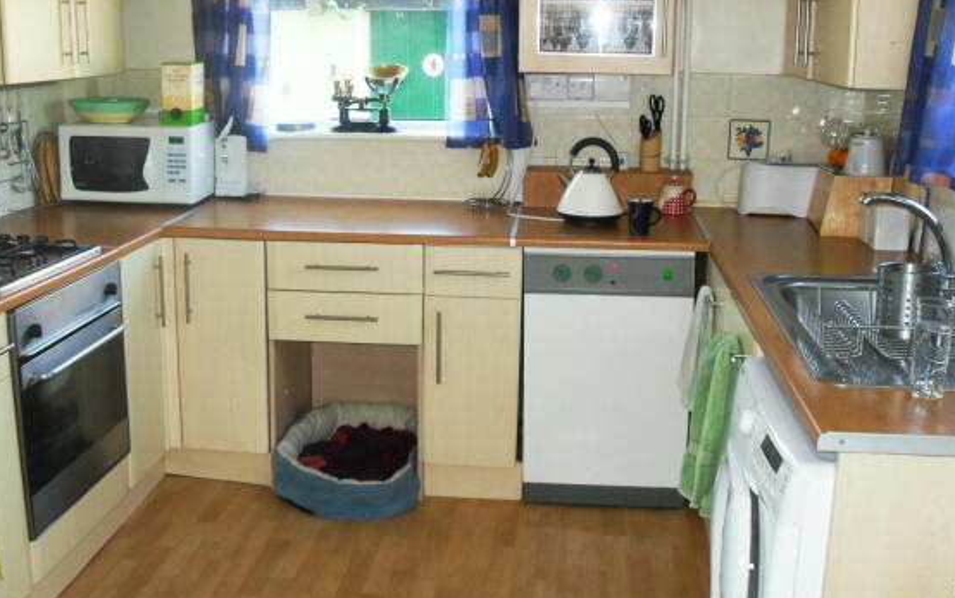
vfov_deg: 32.8
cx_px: 468
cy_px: 278
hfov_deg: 50.4
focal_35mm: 39
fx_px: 1016
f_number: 2.8
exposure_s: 1/45
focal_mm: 6.2
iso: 200
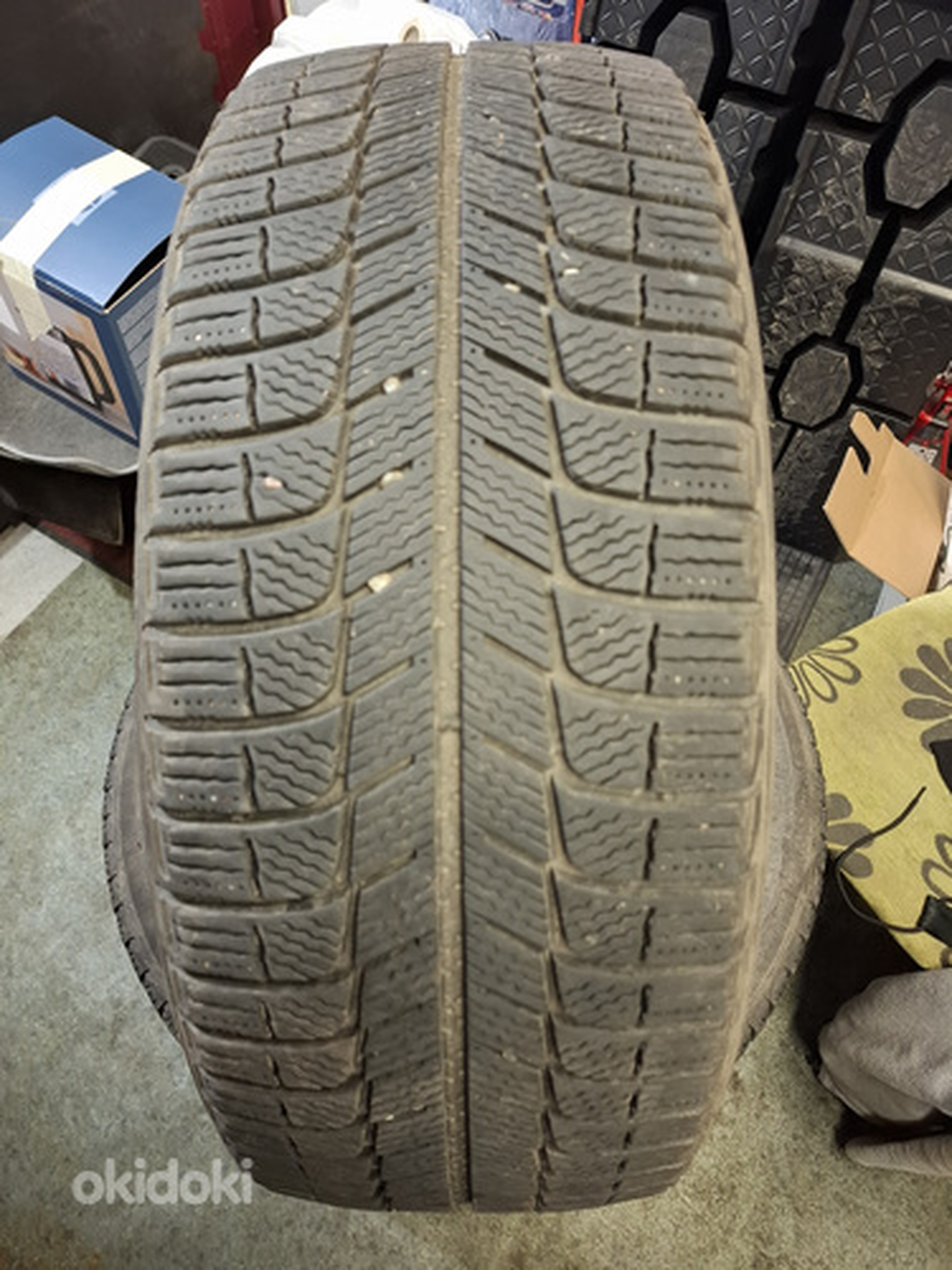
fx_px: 843
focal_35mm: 23
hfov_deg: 58.9
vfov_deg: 73.9
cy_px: 635
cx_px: 476
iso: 320
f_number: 1.8
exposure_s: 1/50
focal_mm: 5.54
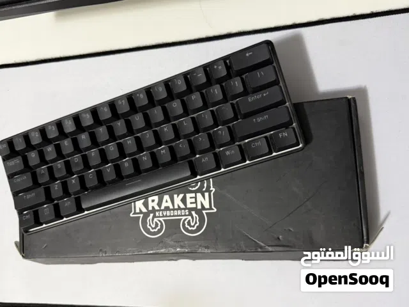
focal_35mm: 24
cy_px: 154
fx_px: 284
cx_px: 204
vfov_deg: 56.8
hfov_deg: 71.6
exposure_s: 1/50
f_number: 1.78
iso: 400
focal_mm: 6.76
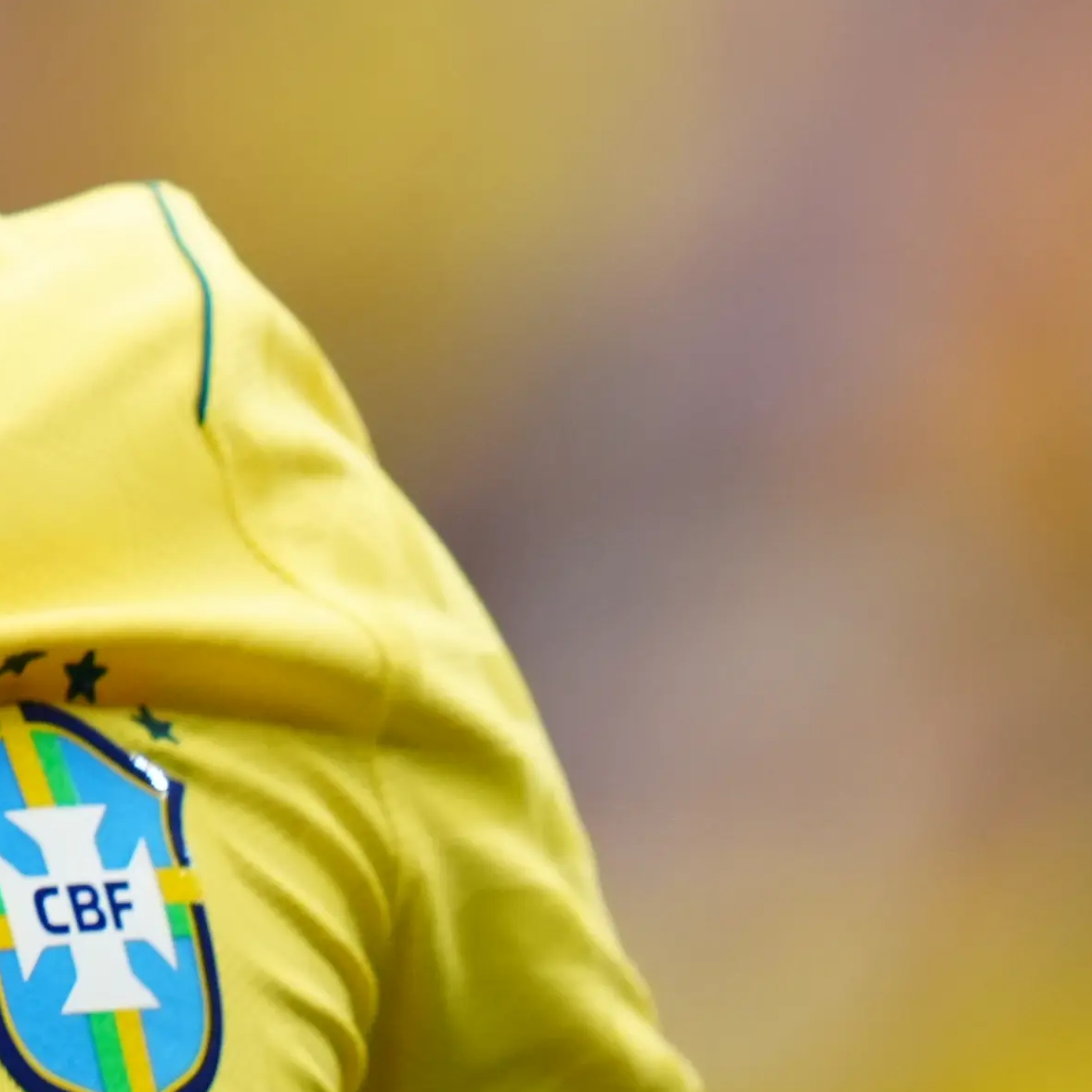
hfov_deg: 1.0
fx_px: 61923
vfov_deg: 1.0
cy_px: 130
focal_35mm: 1735
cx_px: -521
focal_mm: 400
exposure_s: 1/2000
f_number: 2.8
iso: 1250
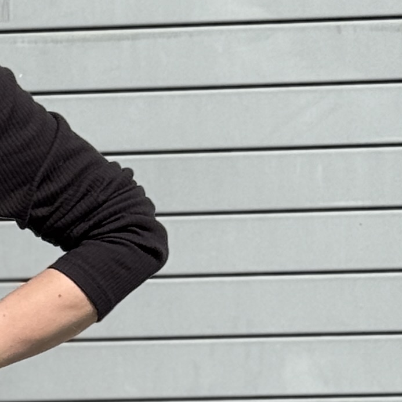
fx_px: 3245
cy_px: 349
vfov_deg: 7.1
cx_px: -292
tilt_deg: -7.6
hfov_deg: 6.9
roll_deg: +1.8
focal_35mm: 247
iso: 64
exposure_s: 1/6536
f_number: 1.78
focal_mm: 6.76
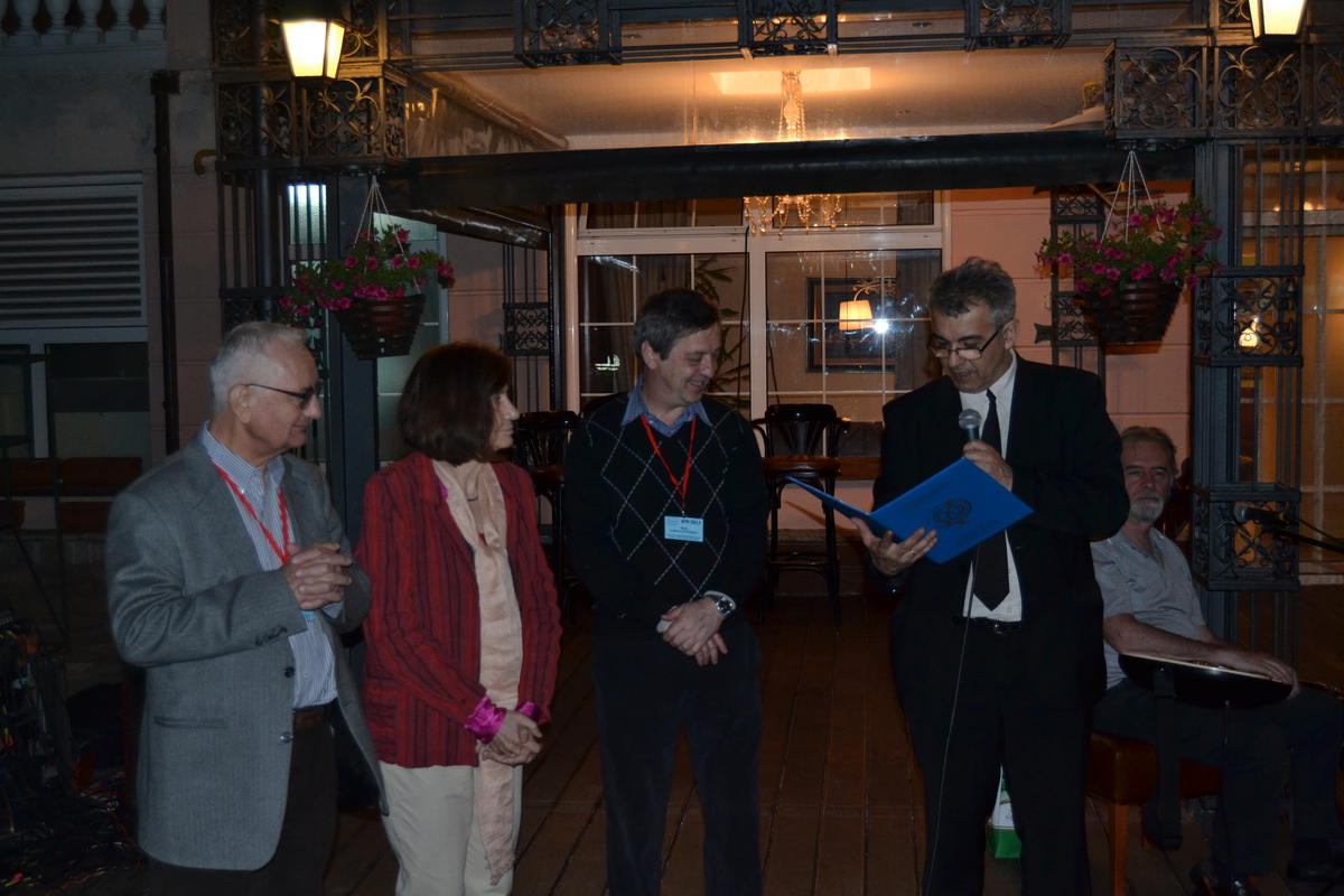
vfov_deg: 29.9
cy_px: 448
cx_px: 672
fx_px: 1680
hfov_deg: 43.6
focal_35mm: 45
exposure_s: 1/60
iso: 800
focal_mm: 30
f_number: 4.2
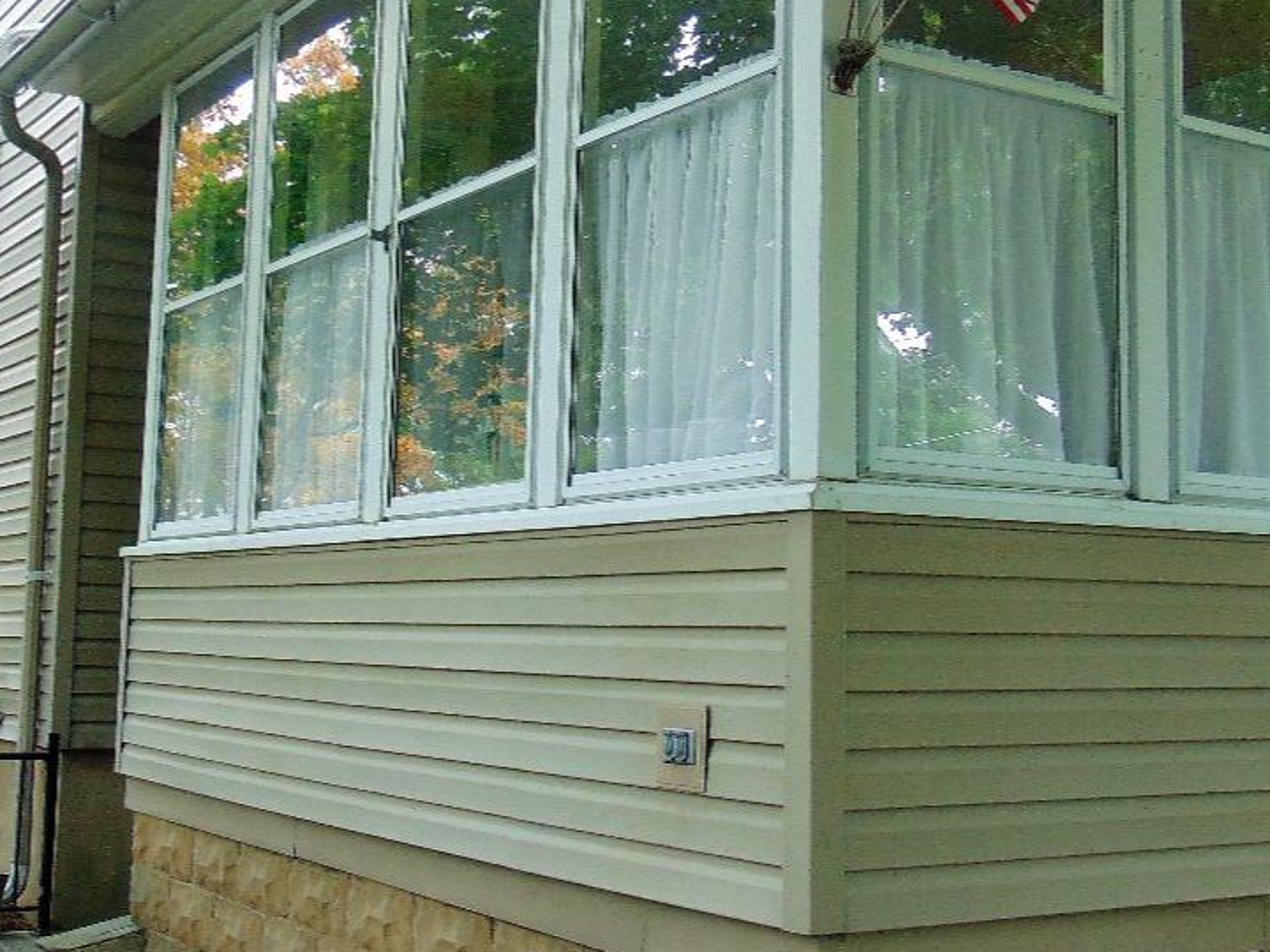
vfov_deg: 29.1
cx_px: 566
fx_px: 1834
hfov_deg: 38.1
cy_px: 469
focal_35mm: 50
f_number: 3
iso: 80
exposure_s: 1/40
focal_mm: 4.5
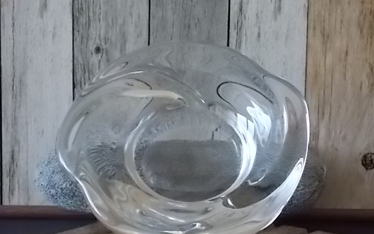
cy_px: 135
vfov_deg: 12.3
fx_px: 1080
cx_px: 187
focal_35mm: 106
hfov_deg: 19.6
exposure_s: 1/60
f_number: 5.5
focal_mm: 17.6
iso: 800
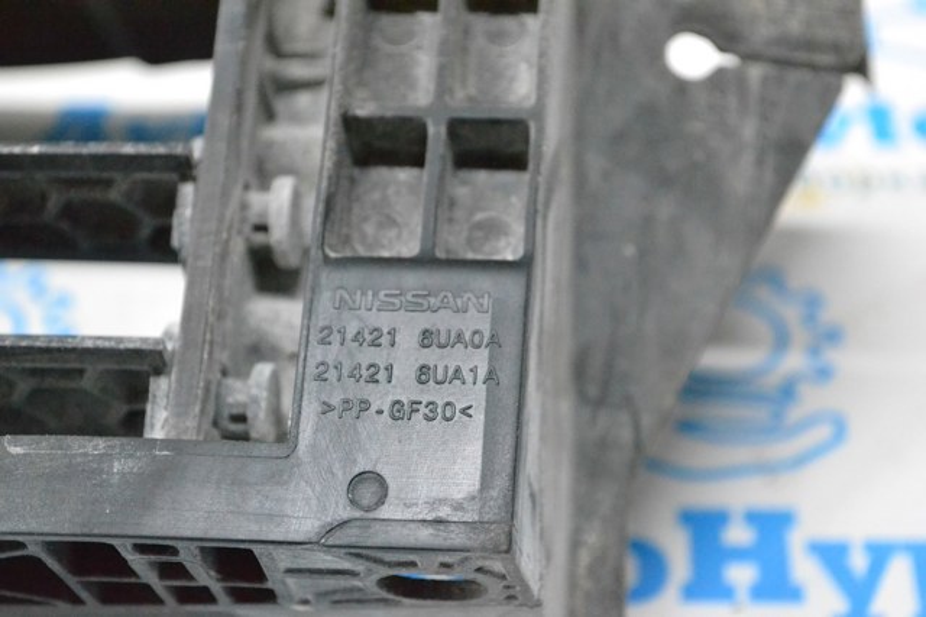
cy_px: 308
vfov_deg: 18.9
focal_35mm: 72
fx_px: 1851
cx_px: 463
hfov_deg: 28.1
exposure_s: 1/400
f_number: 5.3
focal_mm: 48
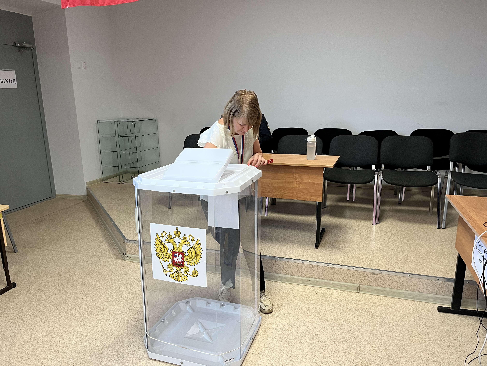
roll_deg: +0.9
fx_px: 366
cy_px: 183
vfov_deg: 53.1
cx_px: 244
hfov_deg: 67.3
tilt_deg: -13.4
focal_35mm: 26
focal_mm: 5.1
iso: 125
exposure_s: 1/96
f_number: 1.6
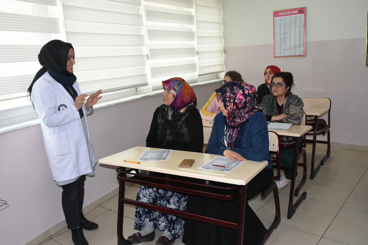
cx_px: 184
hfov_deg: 57.2
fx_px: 337
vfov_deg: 40.0
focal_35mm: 33
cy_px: 122
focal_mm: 22
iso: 1250
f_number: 5.6
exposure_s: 1/60
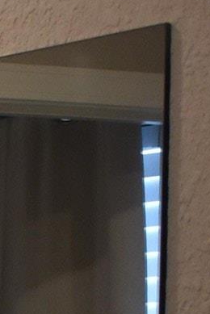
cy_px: 517
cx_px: -594
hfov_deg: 5.7
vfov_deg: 9.3
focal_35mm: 213
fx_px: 1860
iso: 800
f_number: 3.5
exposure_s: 1/200
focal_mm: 18
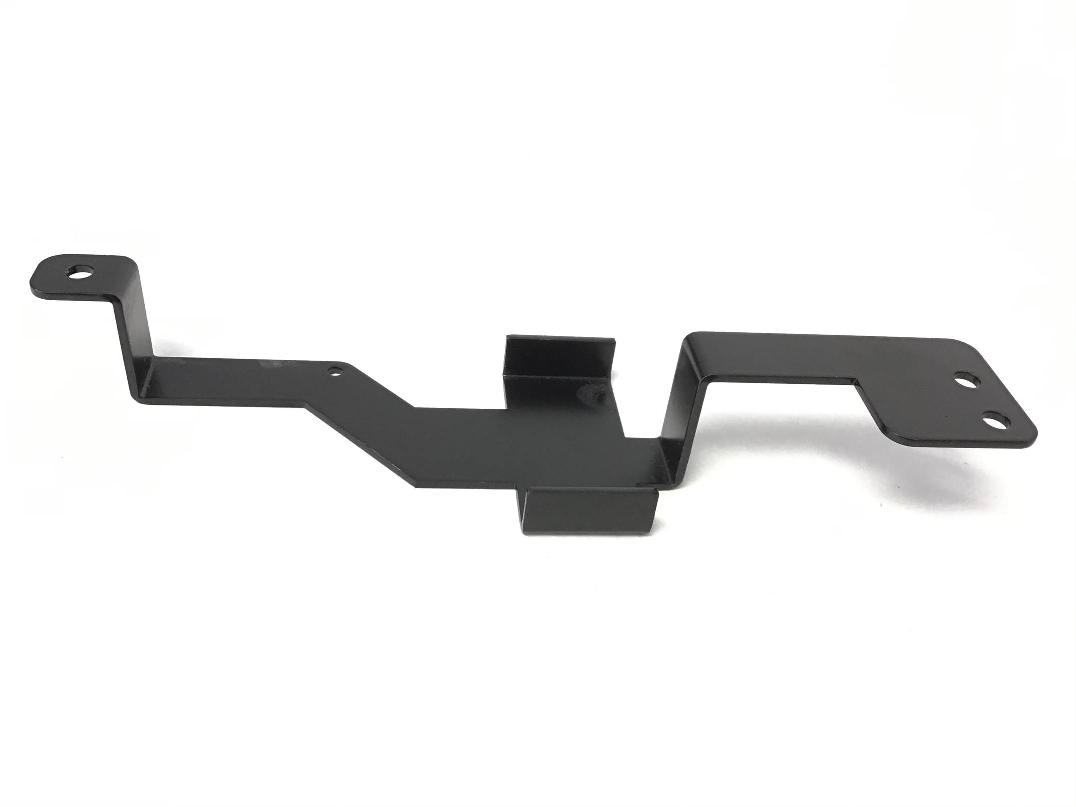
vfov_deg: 45.4
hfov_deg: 58.4
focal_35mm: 31
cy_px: 404
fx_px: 963
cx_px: 538
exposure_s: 1/30
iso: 40
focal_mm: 3.3
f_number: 2.4
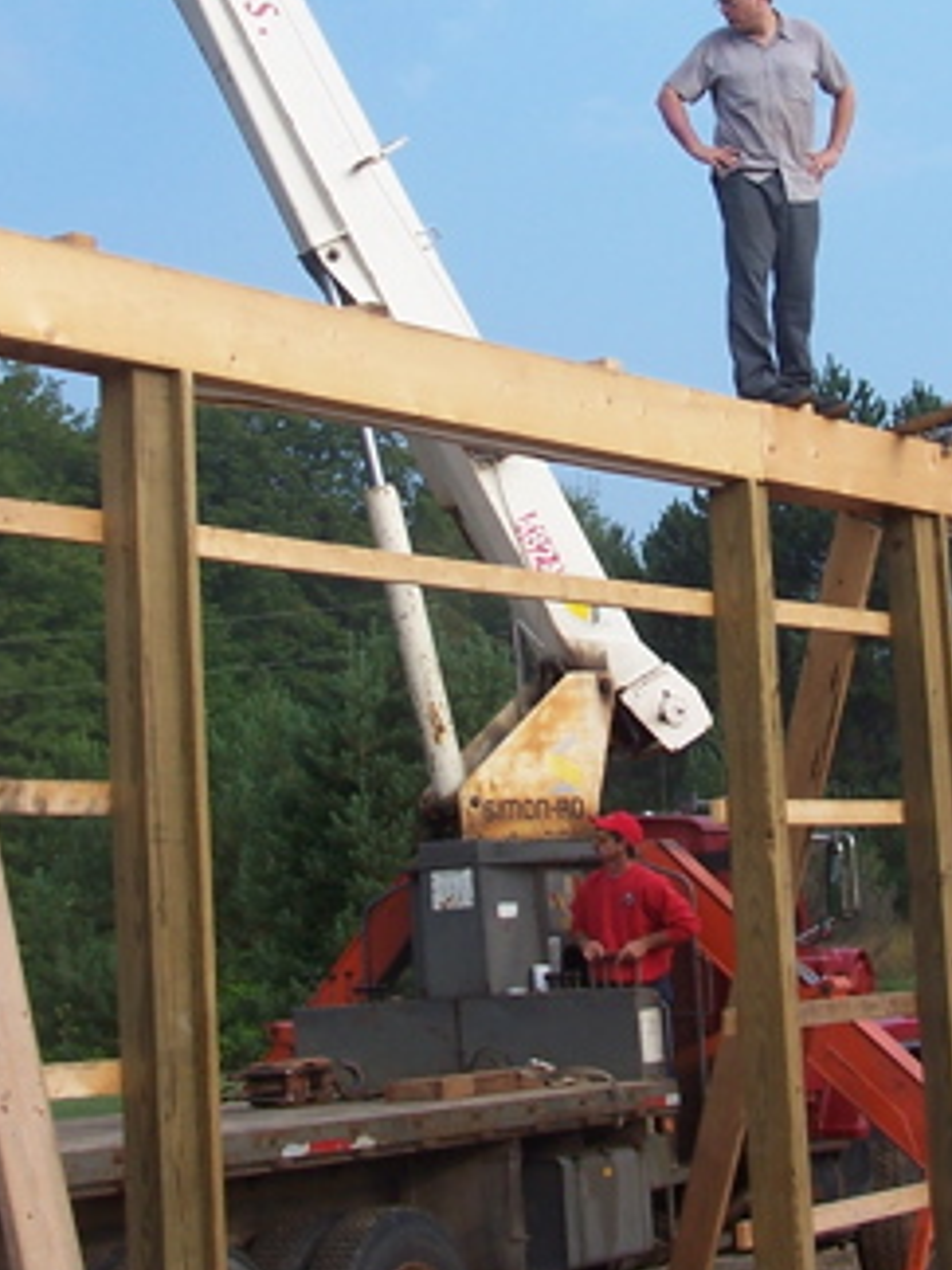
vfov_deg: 25.8
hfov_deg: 19.6
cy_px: 415
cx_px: 619
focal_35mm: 75
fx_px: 2750
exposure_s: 1/500
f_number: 4
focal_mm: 6.3
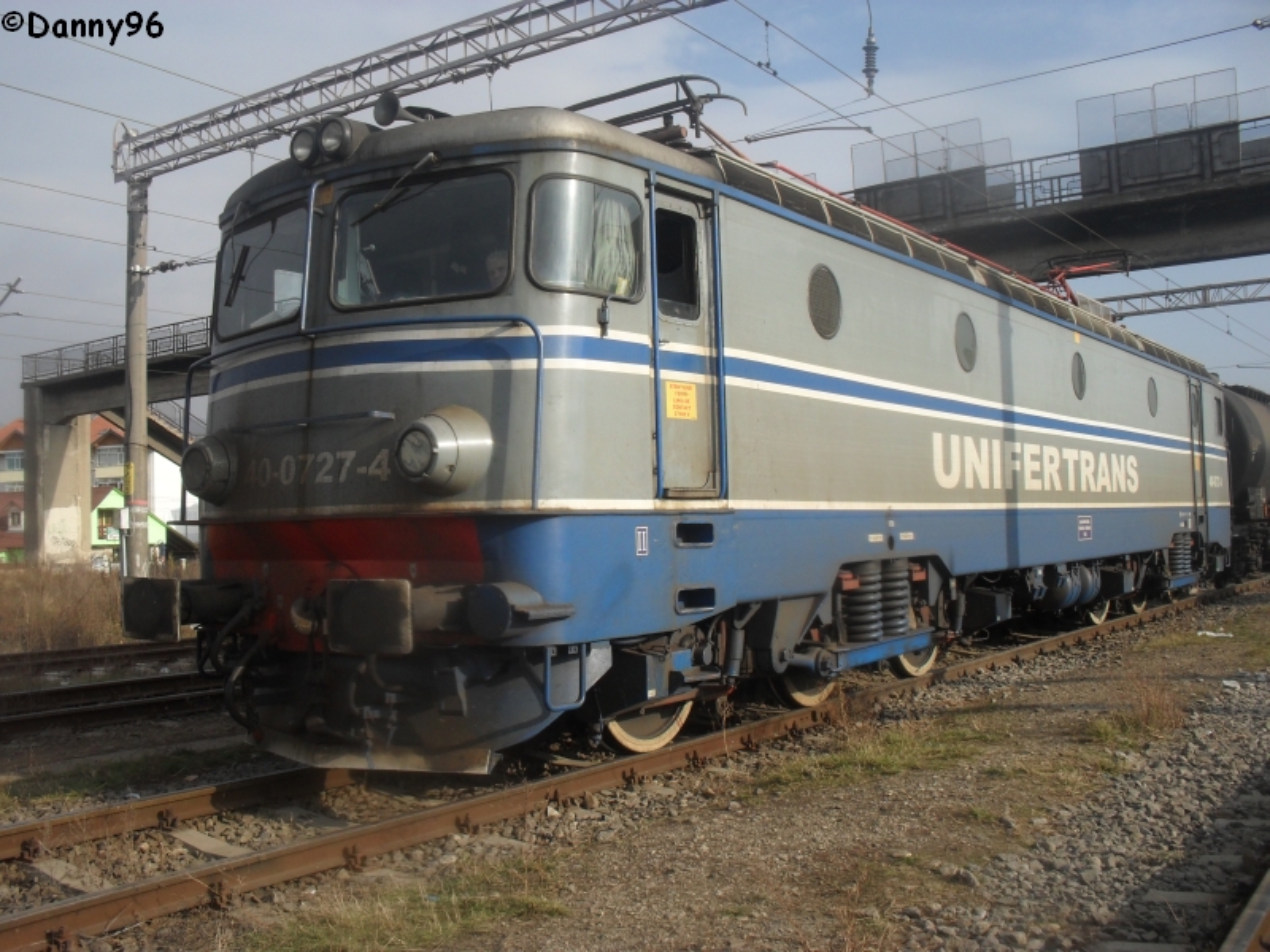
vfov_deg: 40.7
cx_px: 635
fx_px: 1284
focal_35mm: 35
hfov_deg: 52.6
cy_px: 476
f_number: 8.4
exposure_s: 1/250
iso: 100
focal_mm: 6.3
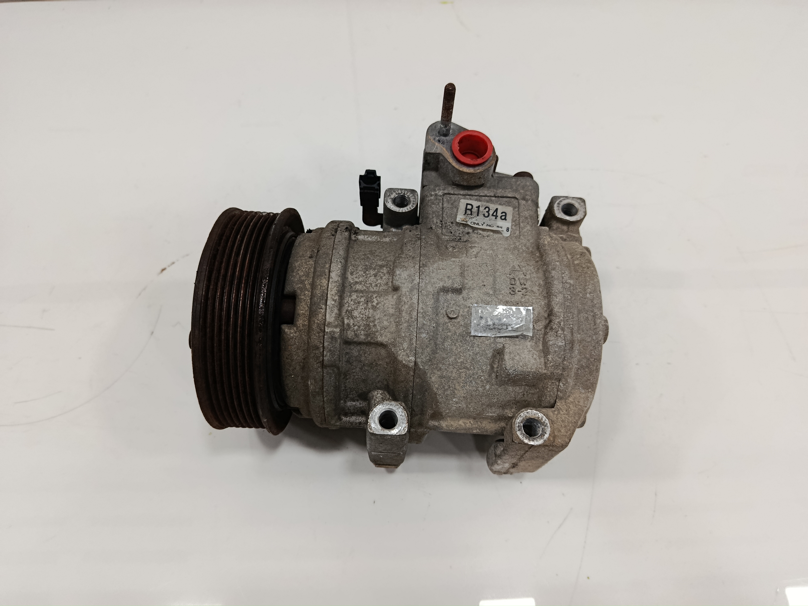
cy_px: 303
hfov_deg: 71.6
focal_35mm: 24
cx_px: 404
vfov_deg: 56.8
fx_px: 560
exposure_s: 1/100
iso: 879
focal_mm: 5.24
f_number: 1.7
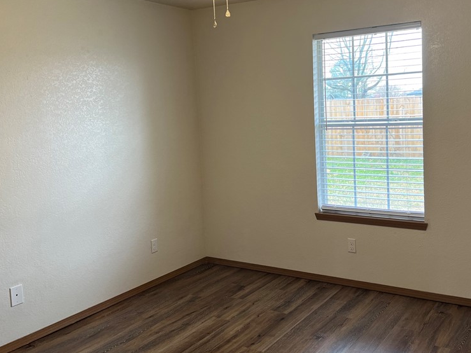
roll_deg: +2.5
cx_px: 281
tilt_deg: -5.0
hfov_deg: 51.0
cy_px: 148
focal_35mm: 36
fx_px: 490
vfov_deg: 39.5
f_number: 1.5
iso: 100
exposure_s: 1/120
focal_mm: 5.7
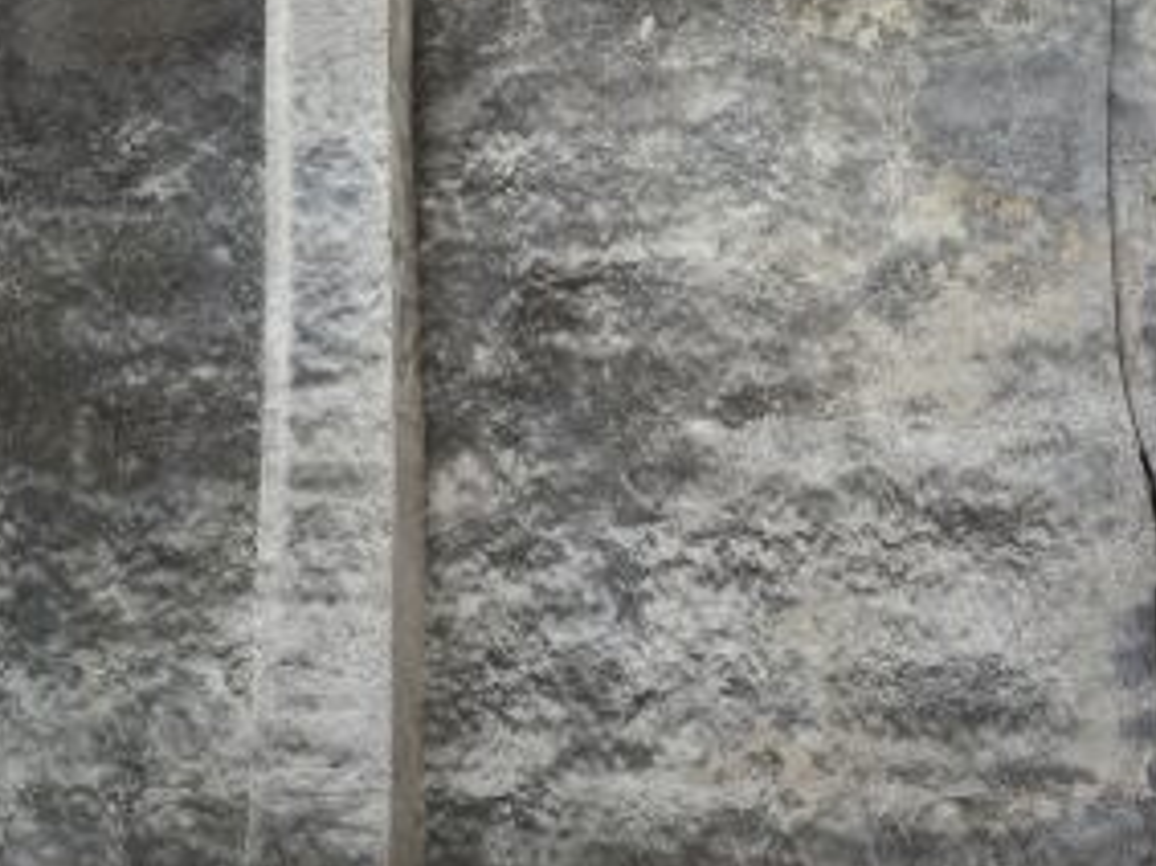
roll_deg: +0.0
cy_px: 100
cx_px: 384
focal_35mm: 57
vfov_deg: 24.9
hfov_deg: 33.5
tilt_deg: +12.0
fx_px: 1903
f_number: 1.6
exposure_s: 1/1845
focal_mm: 5.96
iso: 50
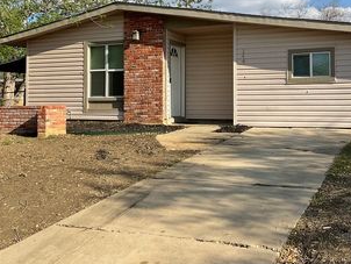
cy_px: 82
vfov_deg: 30.0
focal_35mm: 48
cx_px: 207
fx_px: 487
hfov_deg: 39.5
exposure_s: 1/1912
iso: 16
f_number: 1.8
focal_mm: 3
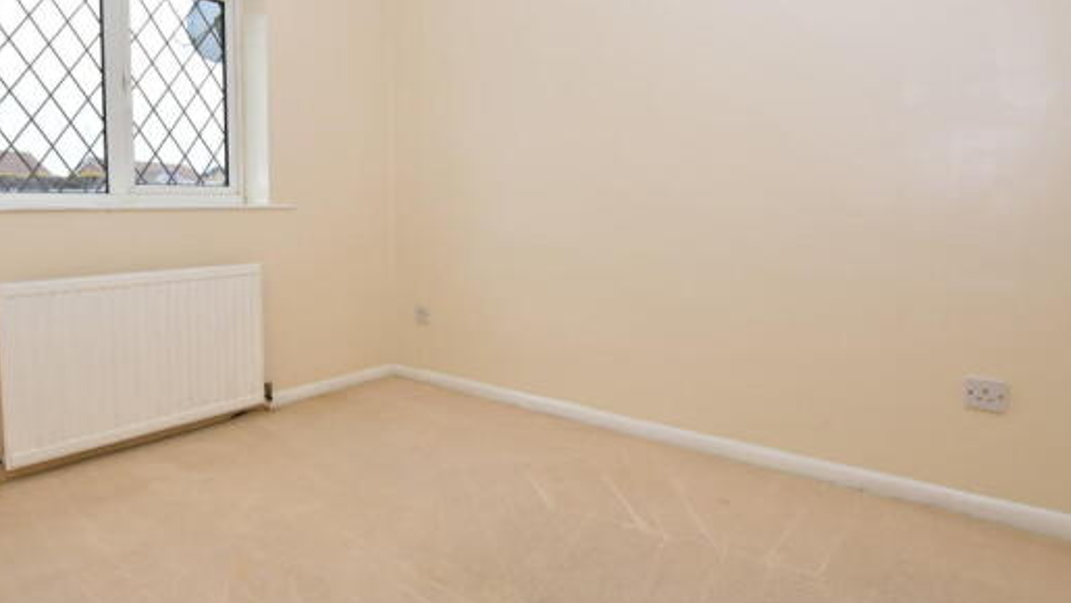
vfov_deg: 55.4
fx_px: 568
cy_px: 236
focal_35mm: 20
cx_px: 396
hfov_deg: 84.8
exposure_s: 1/250
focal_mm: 10
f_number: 5.6
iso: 320
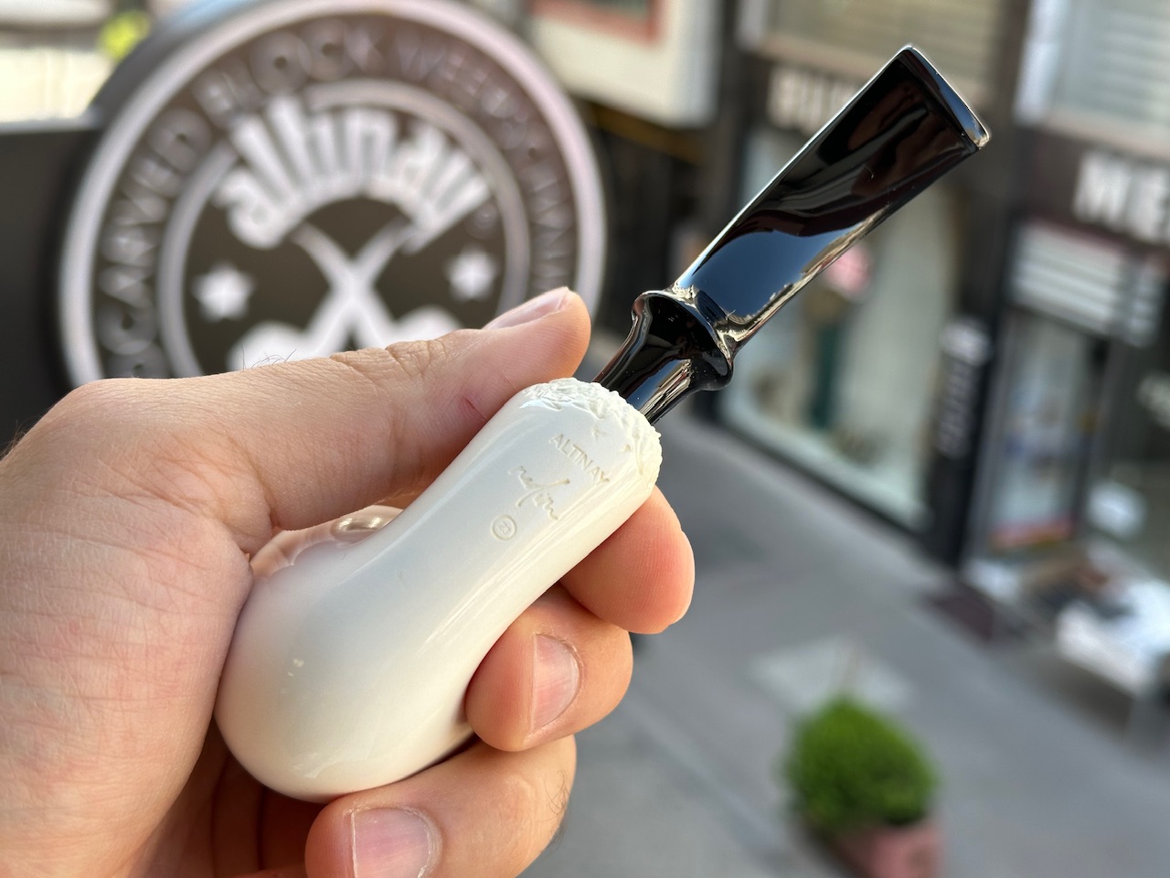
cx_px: 585
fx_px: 1622
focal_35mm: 48
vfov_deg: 30.3
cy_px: 439
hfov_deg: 39.7
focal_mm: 6.86
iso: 64
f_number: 1.78
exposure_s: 1/407
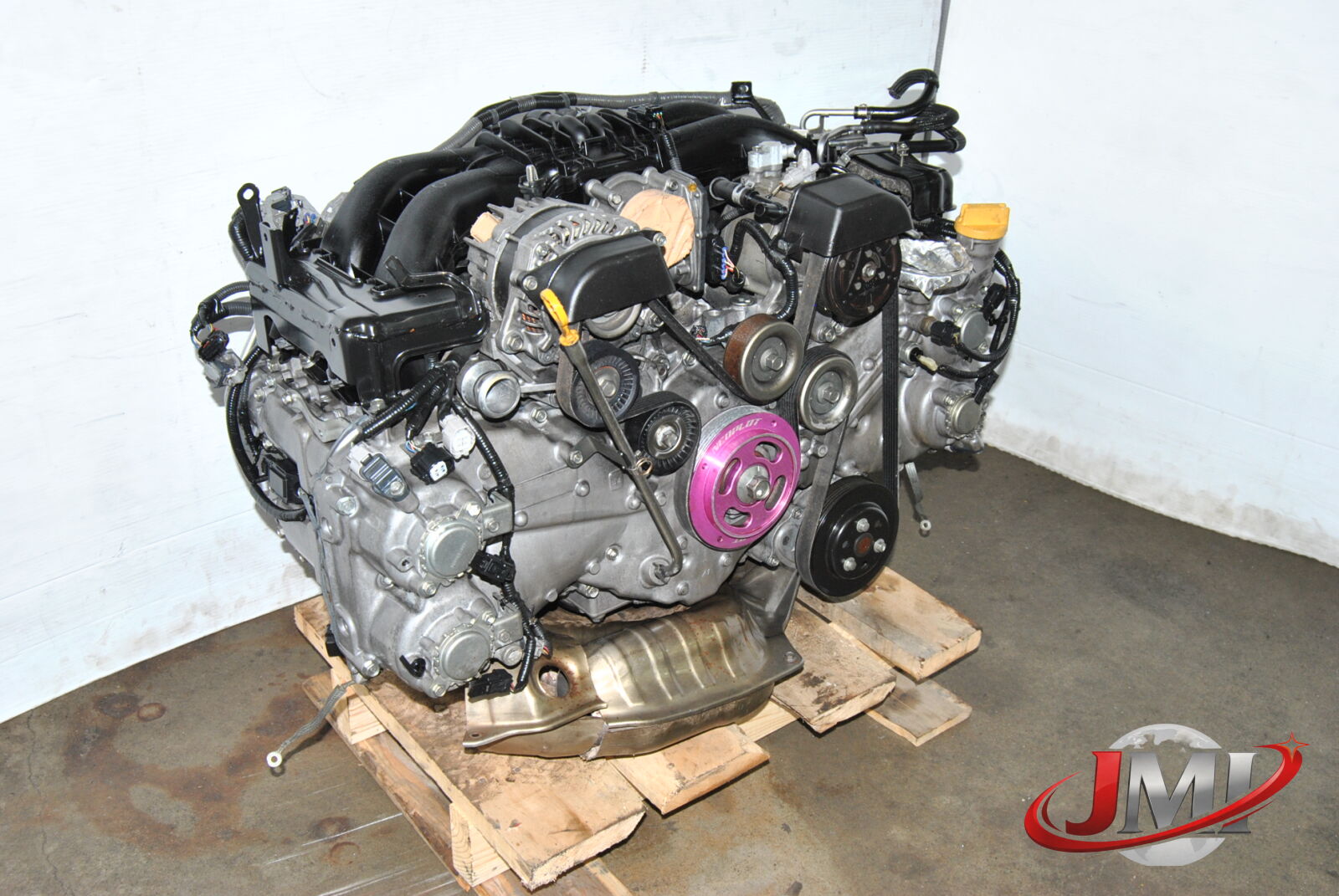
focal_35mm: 36
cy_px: 448
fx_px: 1341
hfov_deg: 53.1
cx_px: 670
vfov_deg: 37.0
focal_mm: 24
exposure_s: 1/200
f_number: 8
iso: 400
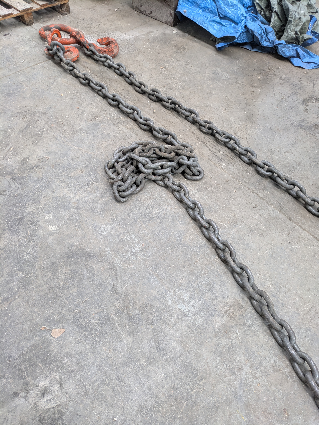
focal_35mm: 25
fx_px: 307
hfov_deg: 54.9
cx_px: 160
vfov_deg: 69.4
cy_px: 212
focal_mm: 5.43
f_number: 1.89
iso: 70
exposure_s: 1/100
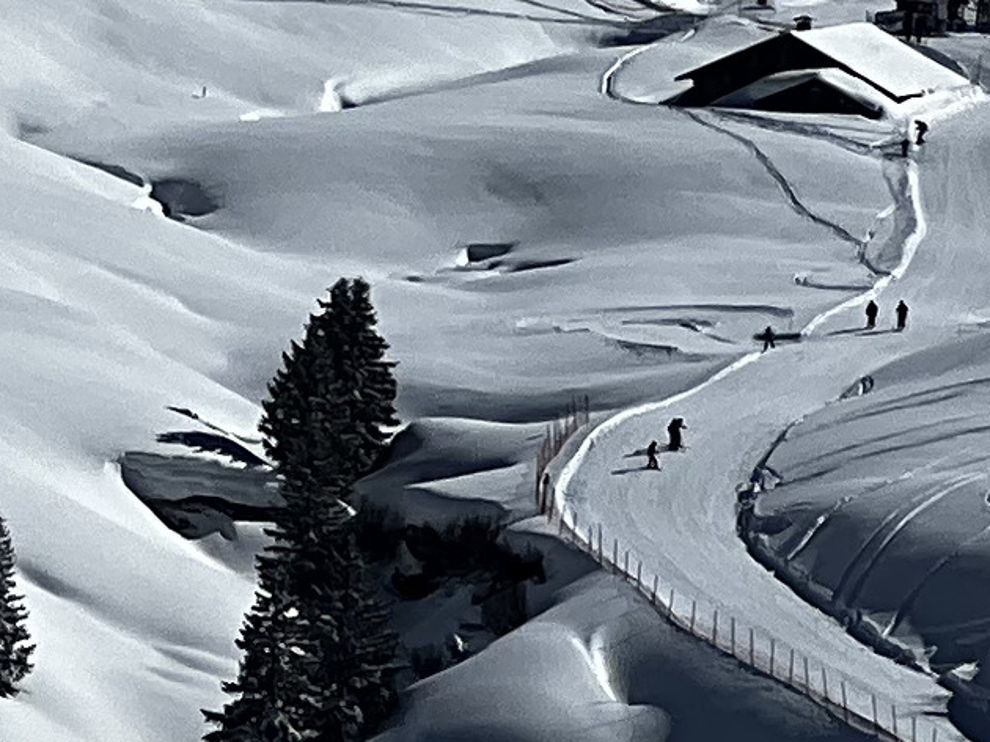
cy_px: -110
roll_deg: -3.6
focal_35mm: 489
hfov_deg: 4.0
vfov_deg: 3.0
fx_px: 13980
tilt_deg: -3.8
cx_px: -1337
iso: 25
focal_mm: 9
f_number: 2.8
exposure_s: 1/3125
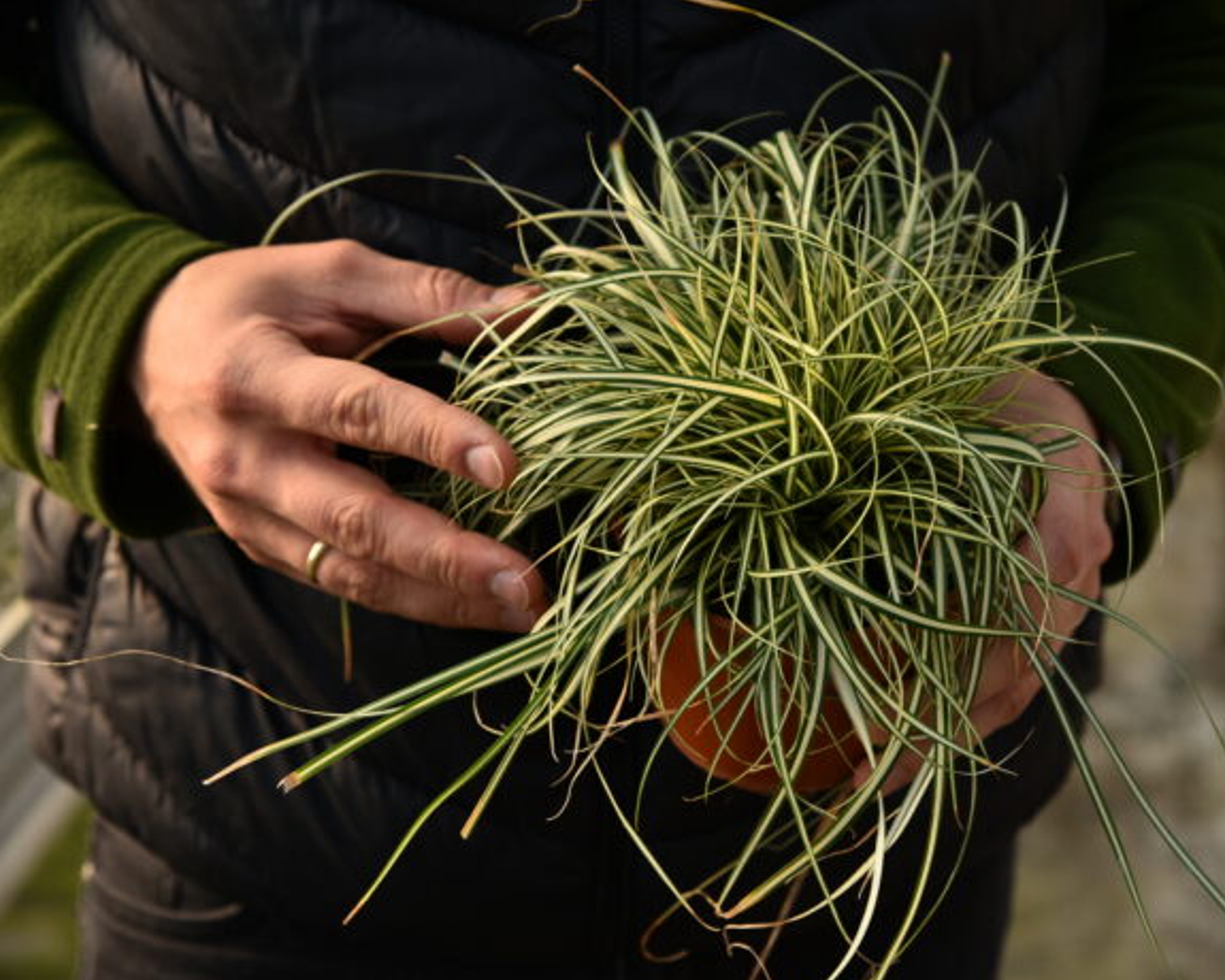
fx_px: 2900
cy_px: 495
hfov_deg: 23.8
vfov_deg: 19.2
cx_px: 729
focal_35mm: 80
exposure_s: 1/160
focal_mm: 70
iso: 100
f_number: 5
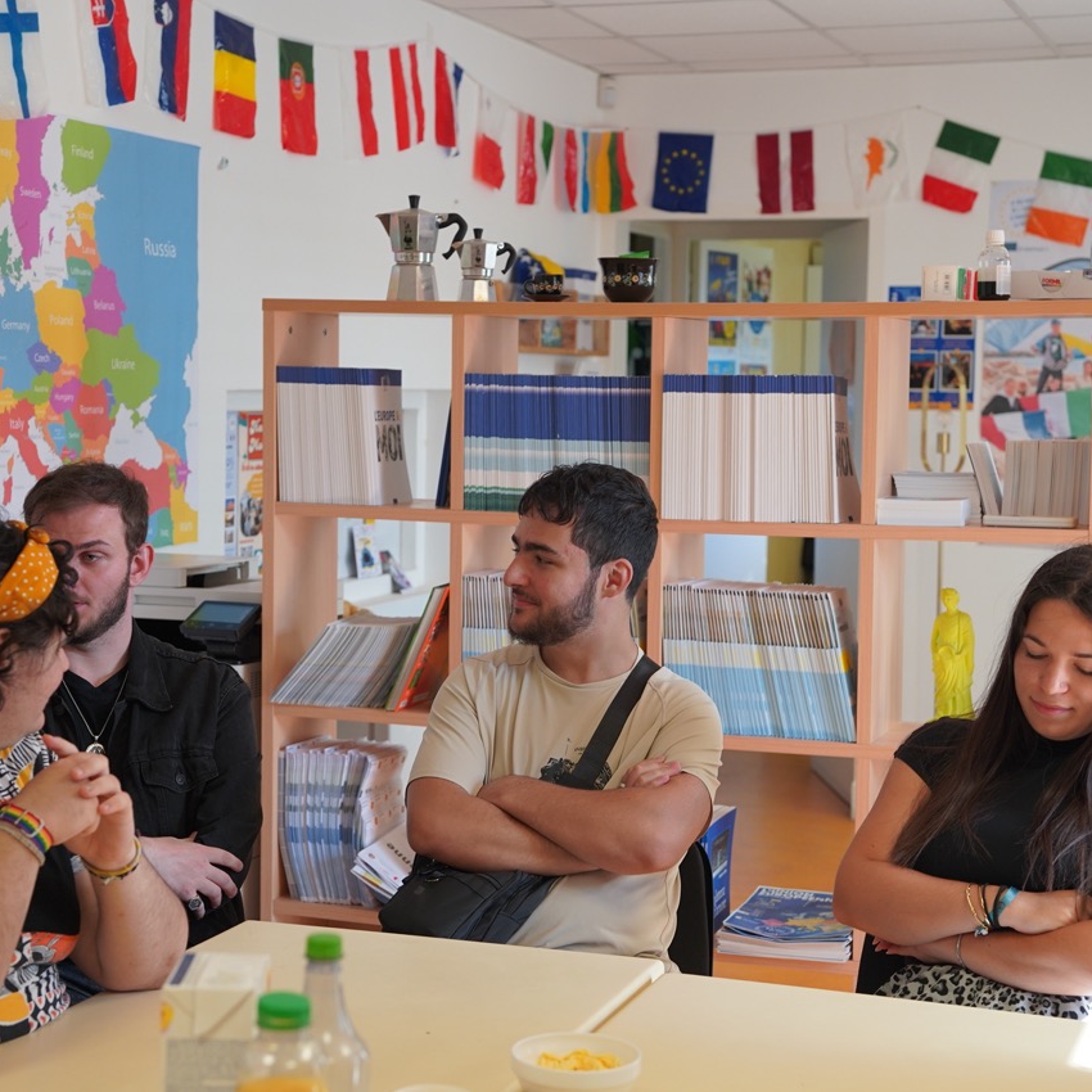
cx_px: 528
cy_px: 547
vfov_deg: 26.8
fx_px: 2293
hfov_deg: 26.8
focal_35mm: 64
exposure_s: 1/160
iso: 640
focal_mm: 50.2
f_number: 4
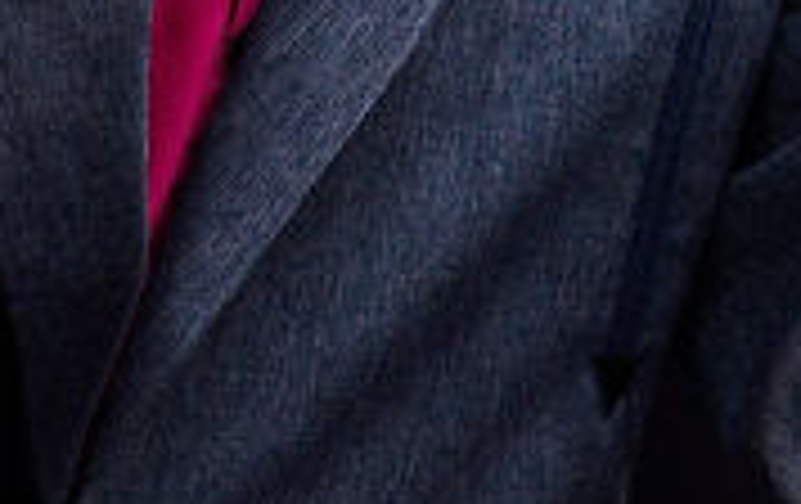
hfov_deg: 2.0
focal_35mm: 1054
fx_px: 23052
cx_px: 932
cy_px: -884
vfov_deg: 1.2
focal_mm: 120
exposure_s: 1/160
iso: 400
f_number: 2.8
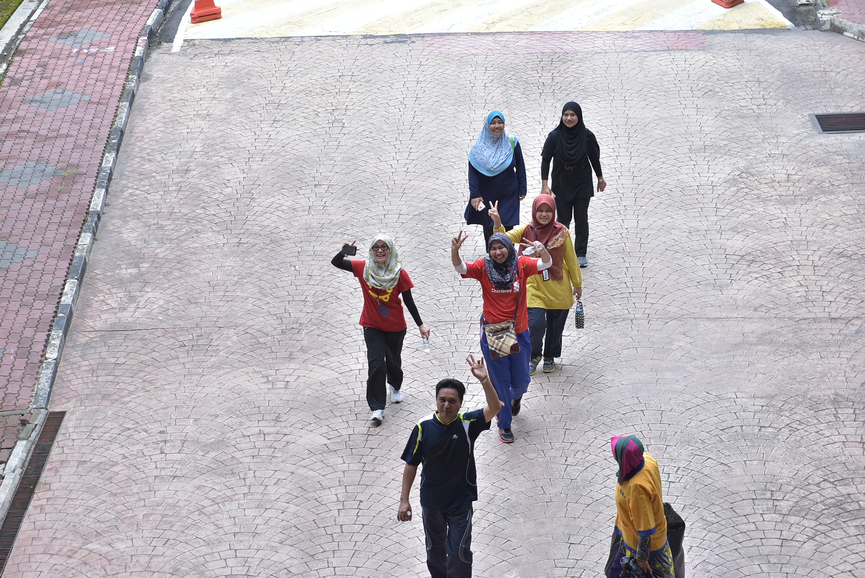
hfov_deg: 19.4
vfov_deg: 13.1
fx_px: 2525
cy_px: 289
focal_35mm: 105
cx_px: 432
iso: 400
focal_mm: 70
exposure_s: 1/320
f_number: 4.5
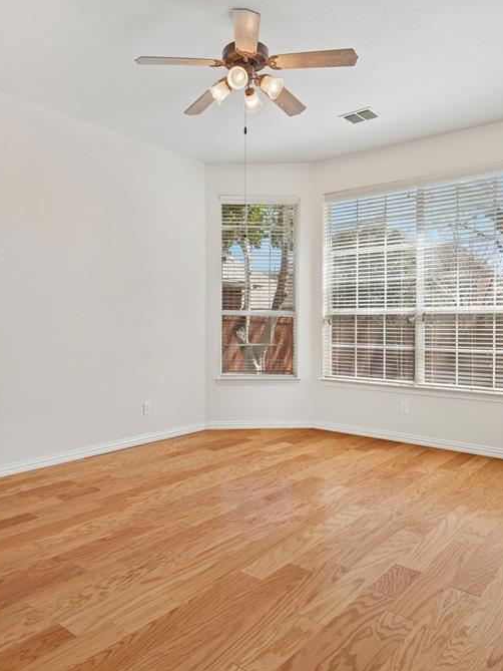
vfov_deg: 67.8
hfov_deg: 53.5
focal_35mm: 26
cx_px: 228
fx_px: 498
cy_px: 332
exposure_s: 1/13
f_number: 8
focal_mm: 17.5
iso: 250
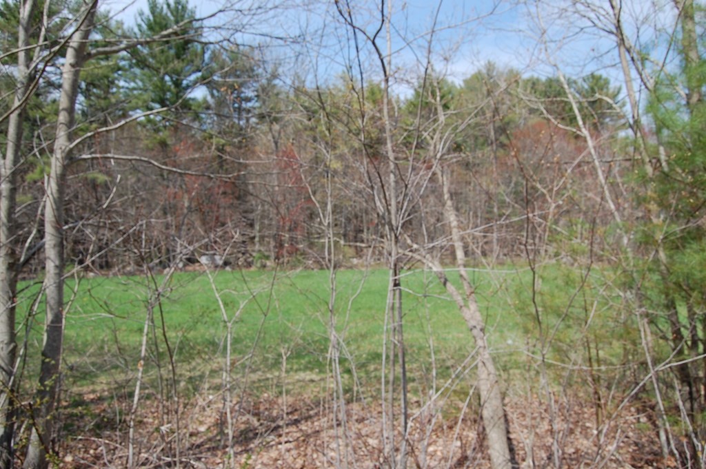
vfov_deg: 47.9
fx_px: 529
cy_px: 234
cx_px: 353
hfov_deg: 67.4
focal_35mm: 27
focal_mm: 18
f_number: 9
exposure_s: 1/320
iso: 200
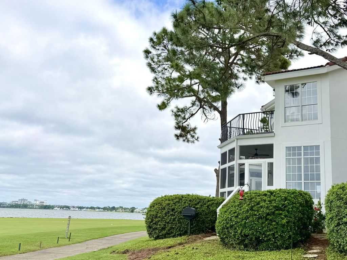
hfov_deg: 71.6
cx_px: 174
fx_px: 241
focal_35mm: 24
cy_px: 130
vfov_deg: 56.8
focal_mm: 6.76
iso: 80
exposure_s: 1/8130
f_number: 1.78
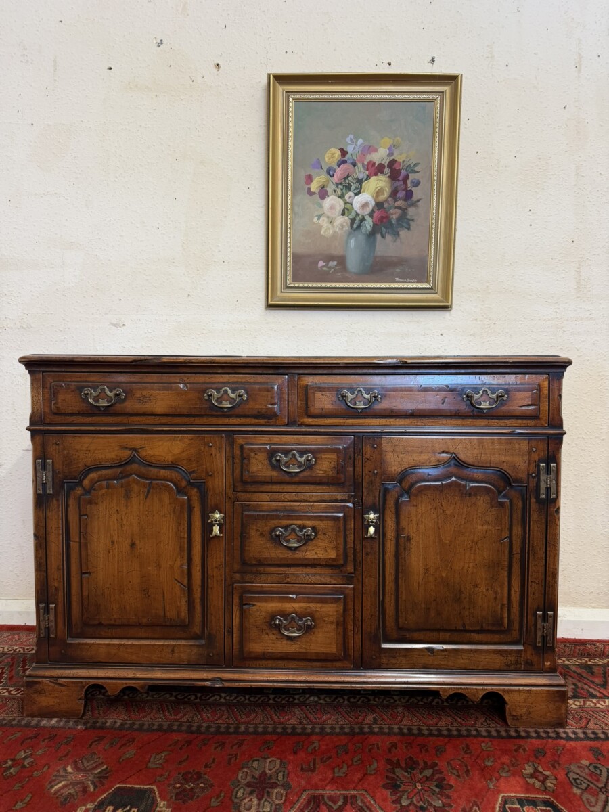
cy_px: 406
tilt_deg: -3.1
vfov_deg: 71.6
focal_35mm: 24
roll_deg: -0.6
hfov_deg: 56.8
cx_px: 304
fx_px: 563
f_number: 1.78
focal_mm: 6.76
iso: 125
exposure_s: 1/50
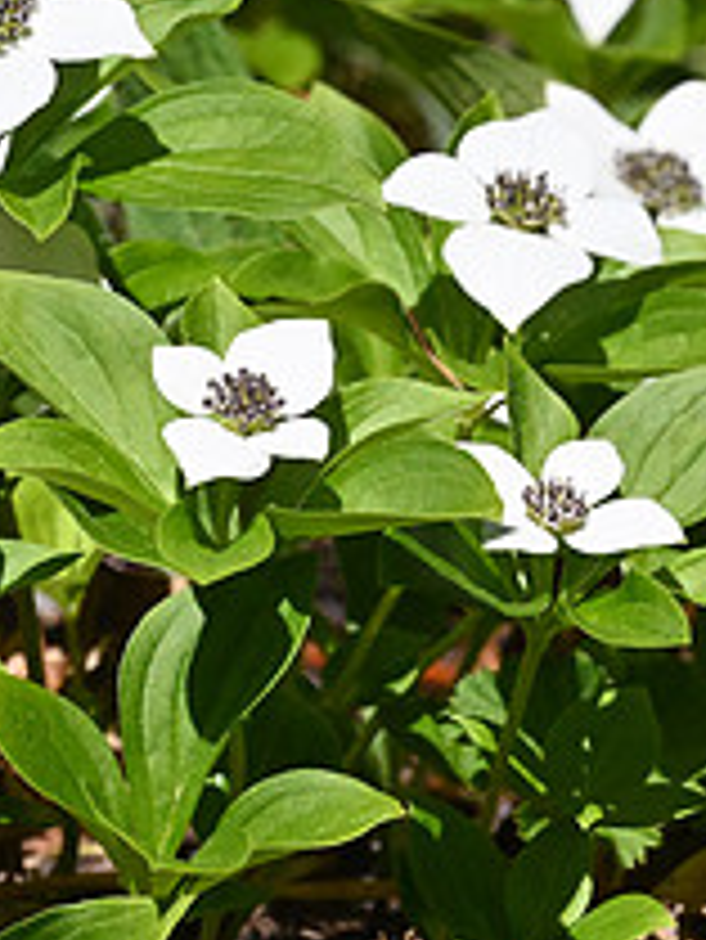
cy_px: 83
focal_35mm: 1598
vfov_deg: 1.2
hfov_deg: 0.9
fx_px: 43411
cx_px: 31
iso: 6400
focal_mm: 600
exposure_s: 1/3200
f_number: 22
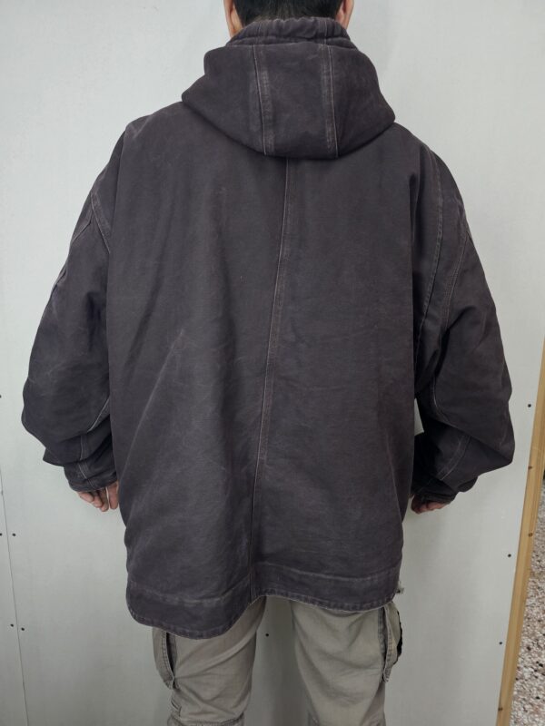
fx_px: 483
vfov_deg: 73.9
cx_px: 272
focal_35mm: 23
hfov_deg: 58.9
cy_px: 363
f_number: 1.7
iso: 320
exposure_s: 1/100
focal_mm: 6.3
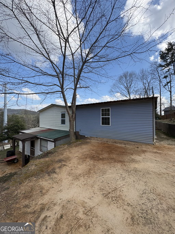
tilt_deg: +0.8
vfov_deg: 102.1
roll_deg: +0.1
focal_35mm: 14
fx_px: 94
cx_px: 88
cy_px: 117
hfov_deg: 85.7
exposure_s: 1/821
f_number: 2.2
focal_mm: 2.22
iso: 40
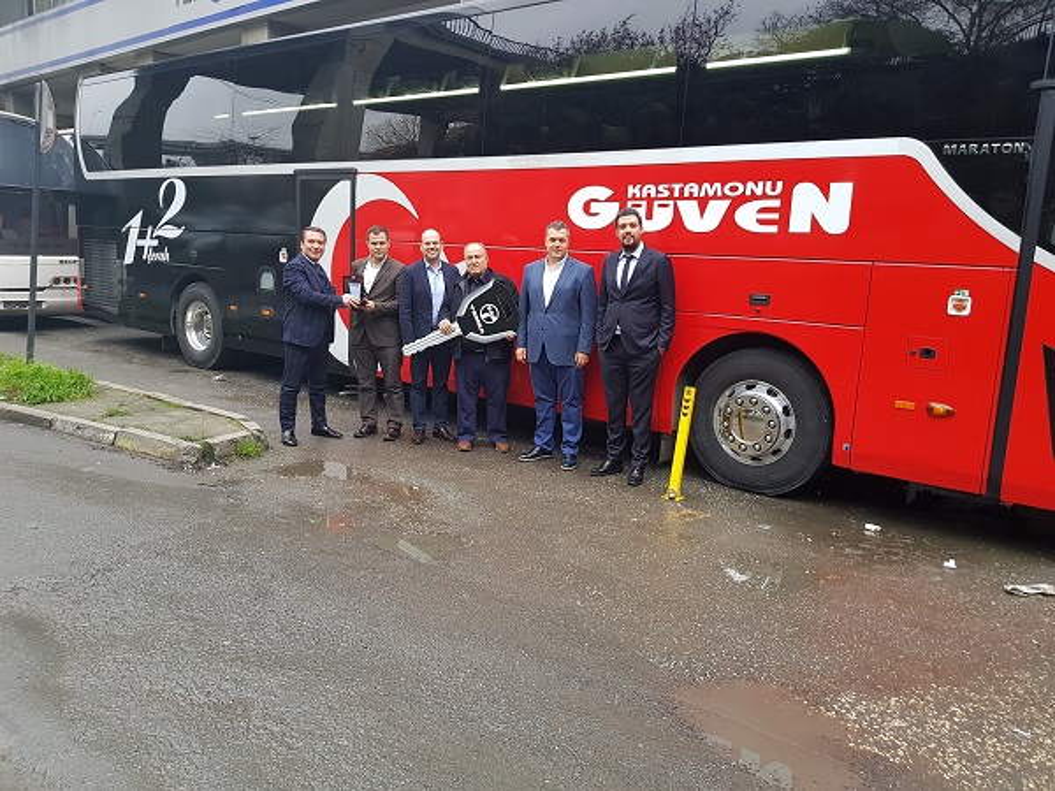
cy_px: 396
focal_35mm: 26
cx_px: 528
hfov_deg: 67.3
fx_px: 792
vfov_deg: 53.1
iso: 100
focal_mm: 4.2
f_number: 1.7
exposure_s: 1/50
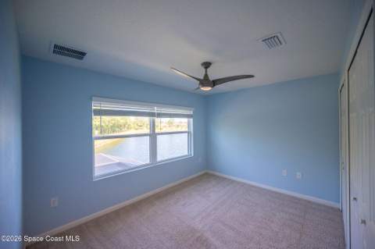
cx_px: 188
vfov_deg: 81.1
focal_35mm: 14
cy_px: 124
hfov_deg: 104.3
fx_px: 146
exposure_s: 1/400
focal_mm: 14
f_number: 5
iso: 200
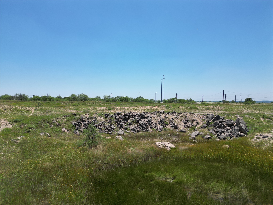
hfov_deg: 71.6
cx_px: 136
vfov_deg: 56.8
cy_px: 102
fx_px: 189
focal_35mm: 24
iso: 110
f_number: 1.7
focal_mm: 6.72
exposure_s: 1/3000
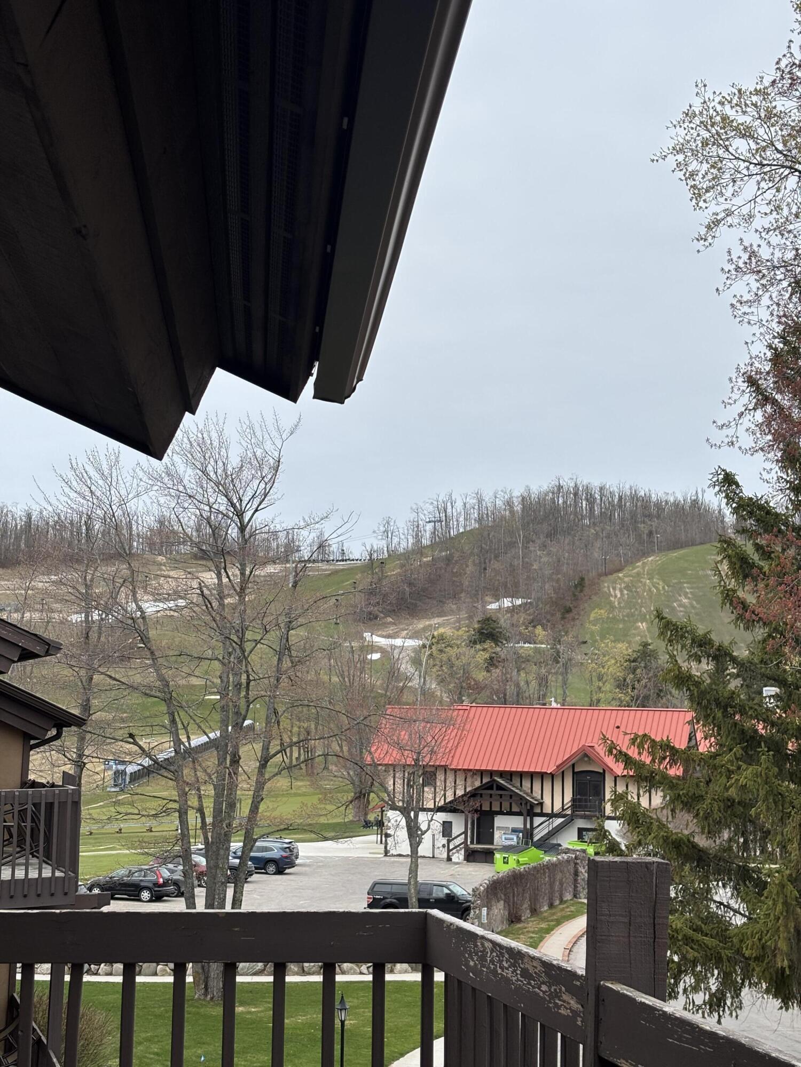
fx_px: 1604
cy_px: 534
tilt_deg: +8.1
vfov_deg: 36.8
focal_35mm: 52
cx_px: 400
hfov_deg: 28.0
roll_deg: -1.2
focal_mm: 5.96
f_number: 1.6
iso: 32
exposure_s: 1/3413
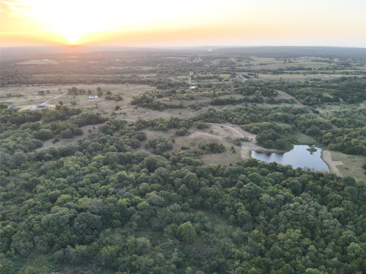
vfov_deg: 56.8
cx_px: 183
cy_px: 137
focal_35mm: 24
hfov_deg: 71.6
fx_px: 254
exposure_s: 1/100
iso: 220
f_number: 2.8
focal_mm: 4.4
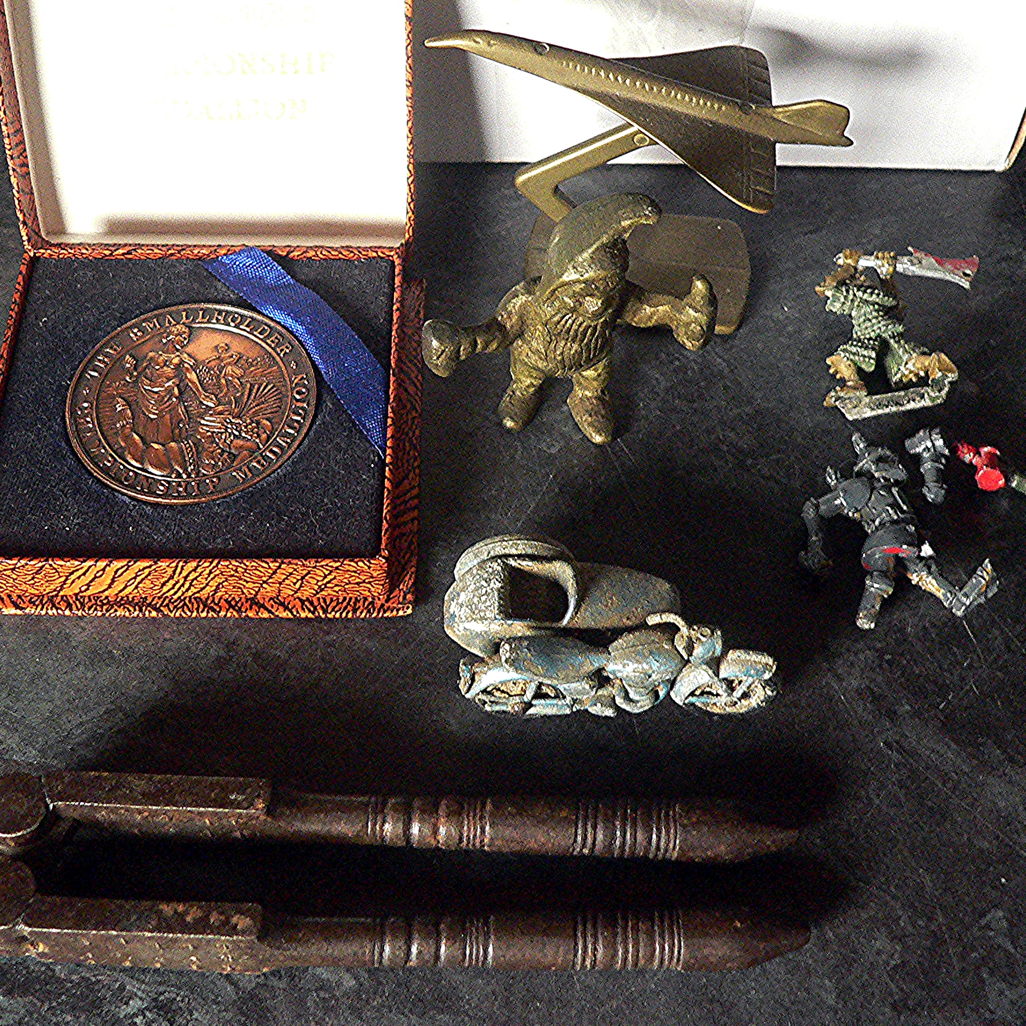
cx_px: 517
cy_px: 477
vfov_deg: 36.8
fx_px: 1543
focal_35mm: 46
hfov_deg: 36.8
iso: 400
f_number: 2.8
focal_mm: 6
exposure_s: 1/13
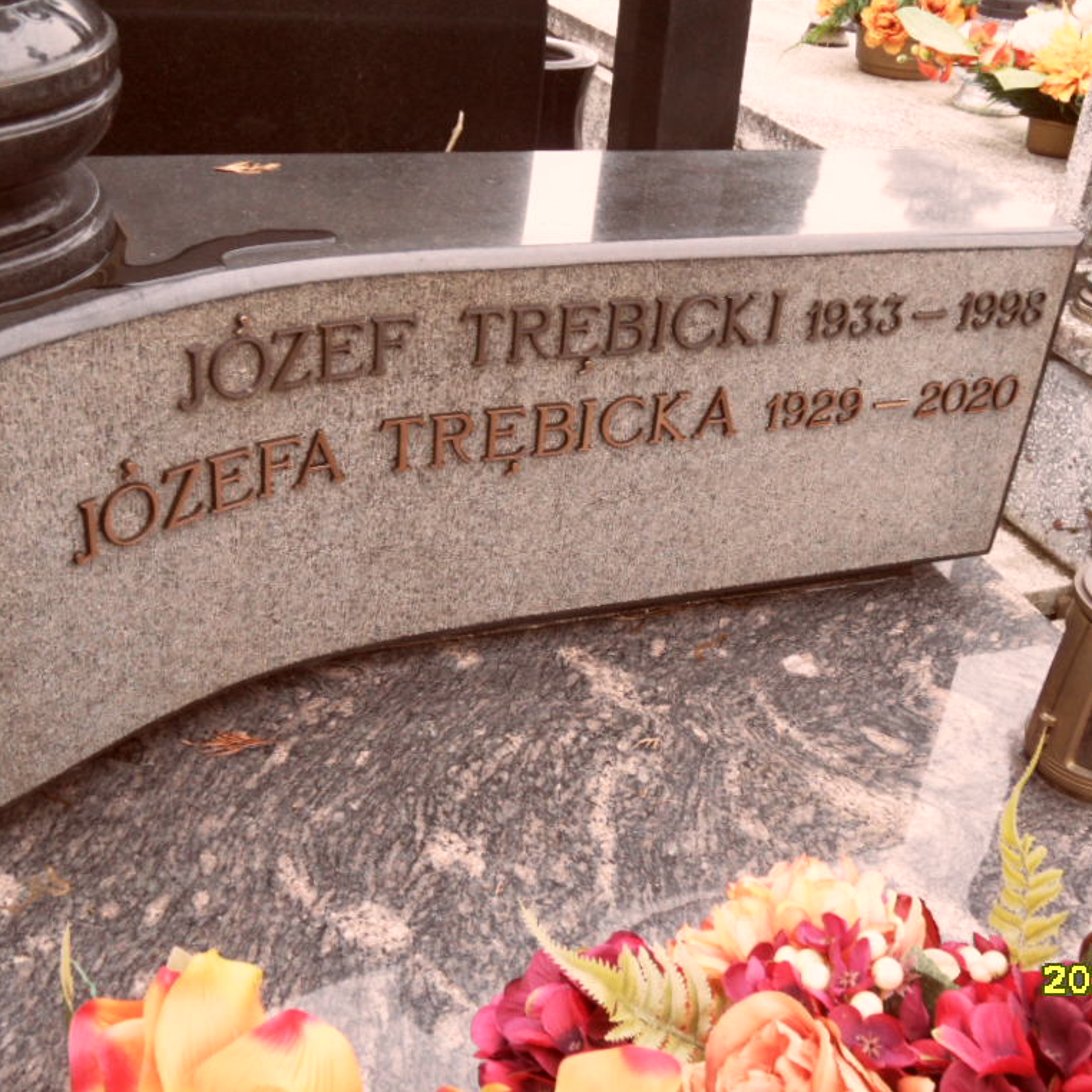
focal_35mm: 38
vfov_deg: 43.9
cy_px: 543
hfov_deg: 43.8
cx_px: 606
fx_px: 1356
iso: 120
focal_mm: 5.3
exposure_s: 1/30
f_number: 3.4
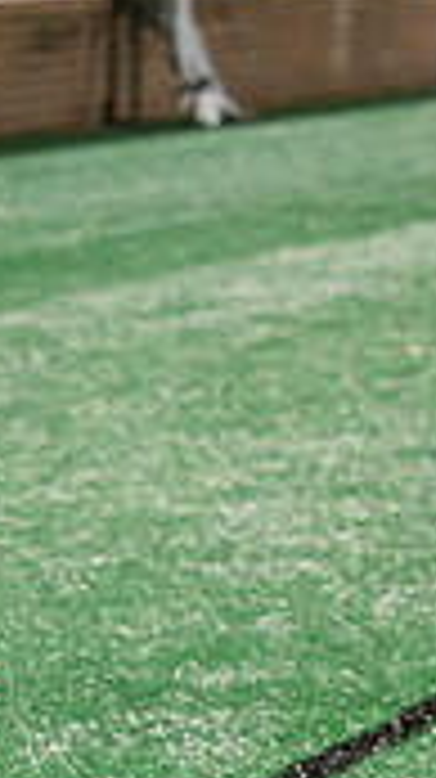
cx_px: 1272
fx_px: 5068
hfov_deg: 4.7
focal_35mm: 246
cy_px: 128
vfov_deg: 8.8
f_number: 3.2
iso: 2500
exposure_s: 1/100
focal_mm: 70
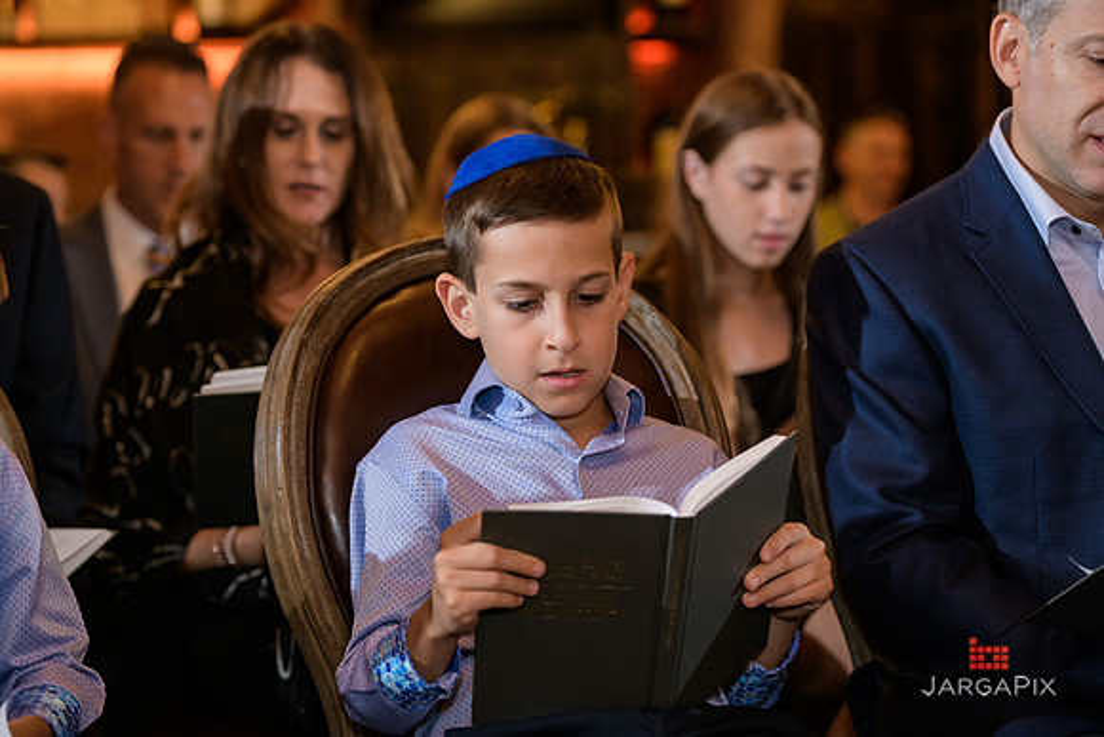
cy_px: 368
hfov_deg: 23.6
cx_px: 552
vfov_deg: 15.9
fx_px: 2638
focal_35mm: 86
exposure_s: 1/125
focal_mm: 86
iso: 1600
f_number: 3.2
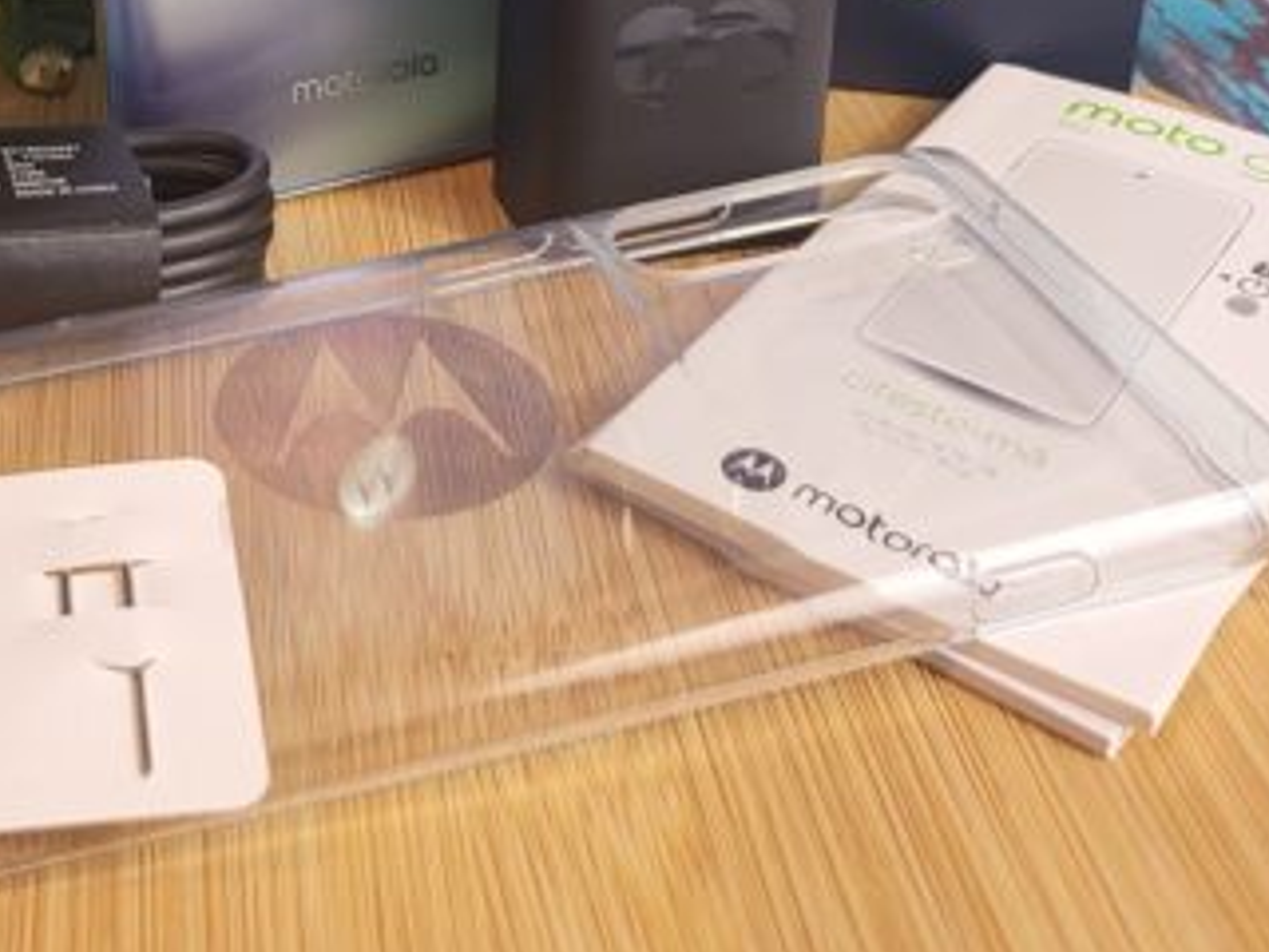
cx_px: 234
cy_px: -167
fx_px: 2200
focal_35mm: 60
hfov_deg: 31.3
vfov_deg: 22.6
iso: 160
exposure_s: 1/50
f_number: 1.8
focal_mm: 5
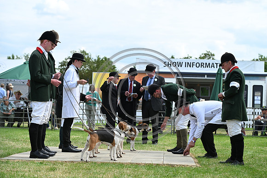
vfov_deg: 15.2
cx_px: 134
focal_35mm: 90
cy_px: 89
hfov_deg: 22.6
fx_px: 668
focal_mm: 90
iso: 280
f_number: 4.5
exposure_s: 1/1000
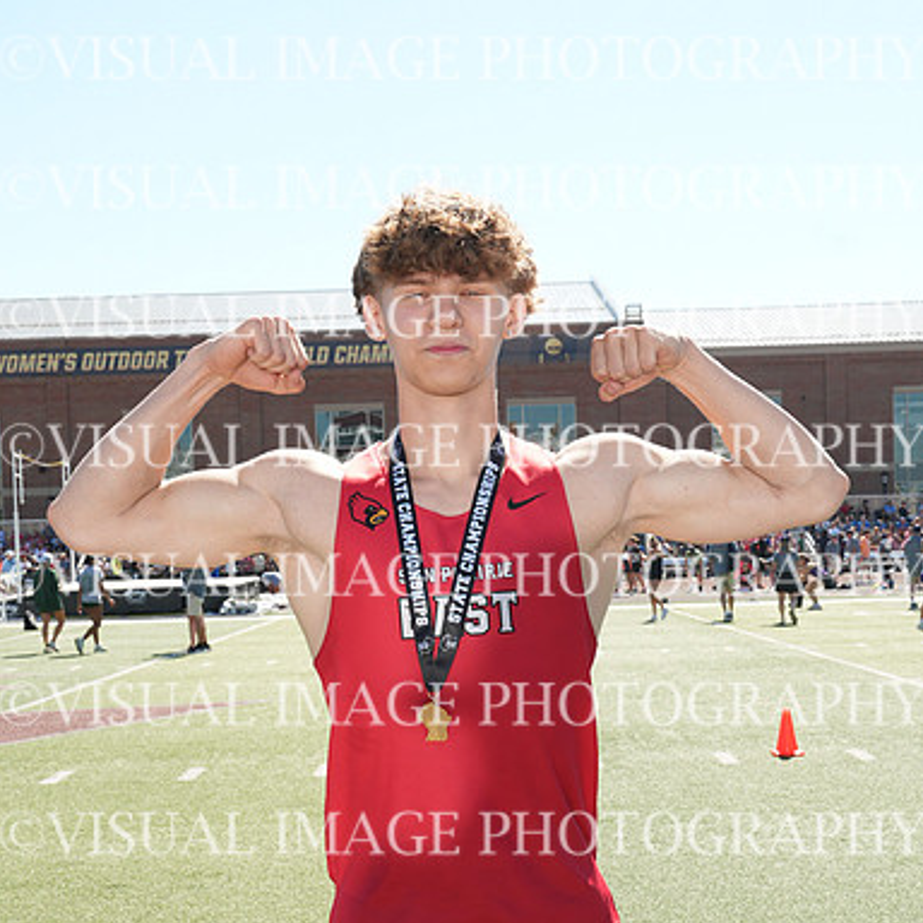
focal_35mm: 60
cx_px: 463
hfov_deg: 28.8
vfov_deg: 28.5
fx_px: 1799
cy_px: 639
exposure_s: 1/125
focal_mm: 31
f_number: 8
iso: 100
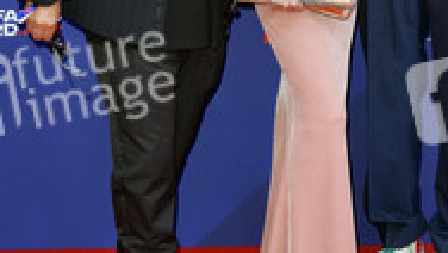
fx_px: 1165
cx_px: 312
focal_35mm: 98
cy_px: -31
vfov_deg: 12.2
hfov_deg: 21.7
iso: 640
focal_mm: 44
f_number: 6.3
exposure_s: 1/200
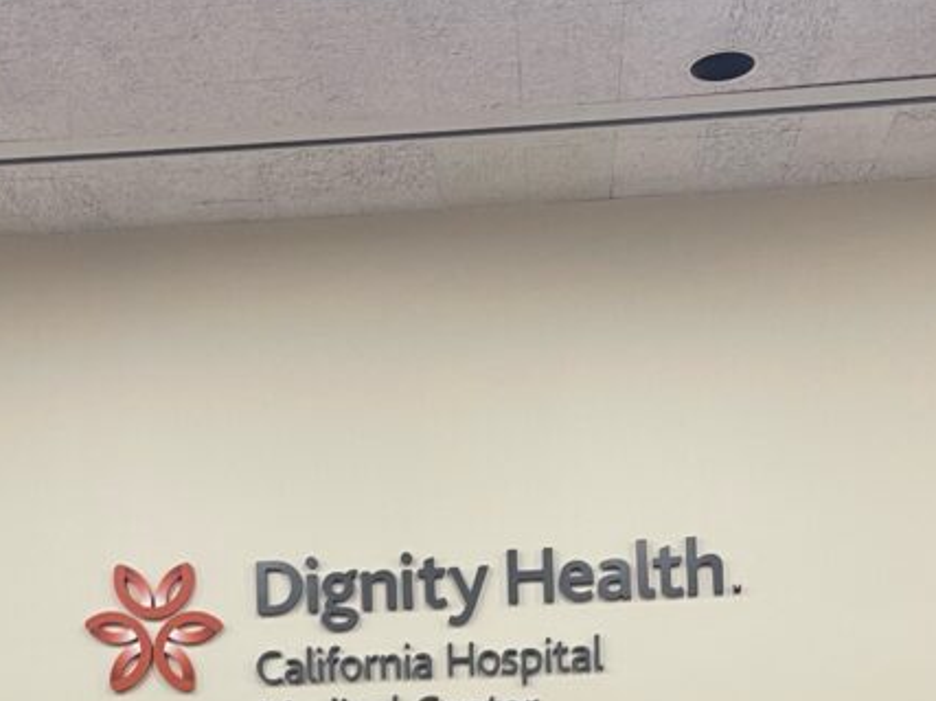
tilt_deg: +1.3
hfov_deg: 32.1
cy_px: 795
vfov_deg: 22.8
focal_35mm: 60
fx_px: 1622
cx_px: 399
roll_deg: +1.3
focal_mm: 5.1
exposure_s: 1/60
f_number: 1.6
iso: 125
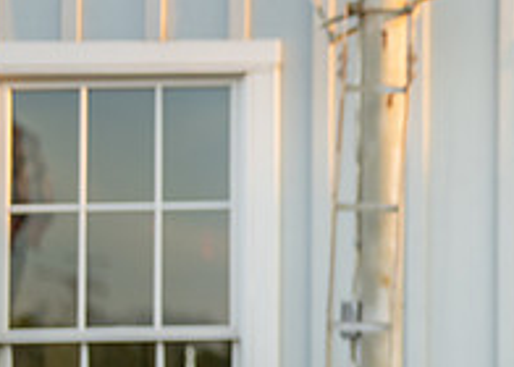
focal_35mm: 161
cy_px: 279
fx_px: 2350
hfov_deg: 12.0
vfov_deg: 8.9
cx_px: 722
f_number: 1.2
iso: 200
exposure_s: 1/2500
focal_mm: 50
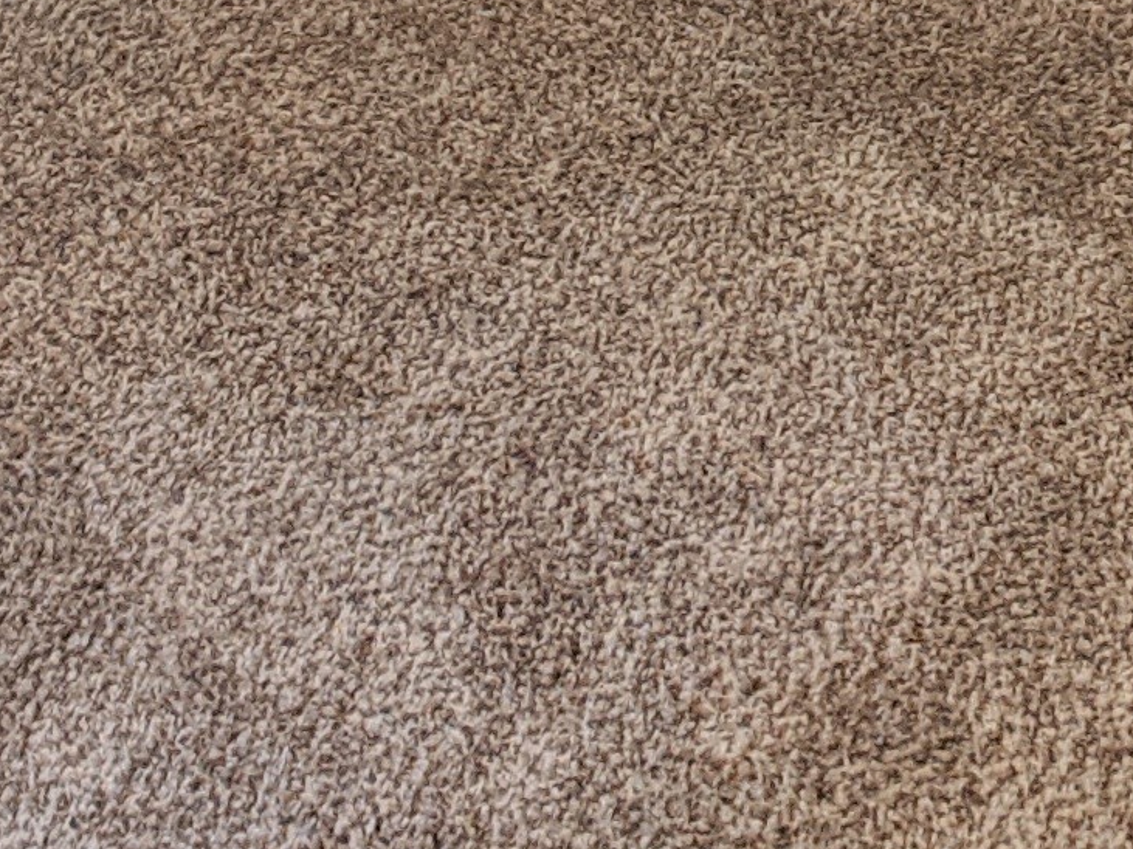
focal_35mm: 149
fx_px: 4876
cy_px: -1009
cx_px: 1156
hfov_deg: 13.1
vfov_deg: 9.2
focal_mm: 4.38
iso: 258
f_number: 1.73
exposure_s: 1/60
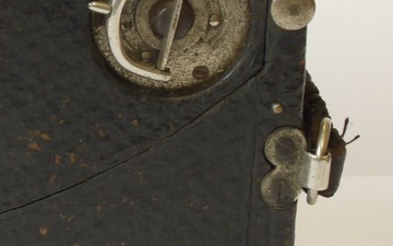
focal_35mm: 212
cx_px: -251
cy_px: 101
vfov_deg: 6.2
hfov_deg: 9.5
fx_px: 2271
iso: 400
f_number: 11
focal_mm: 30
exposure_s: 1/13
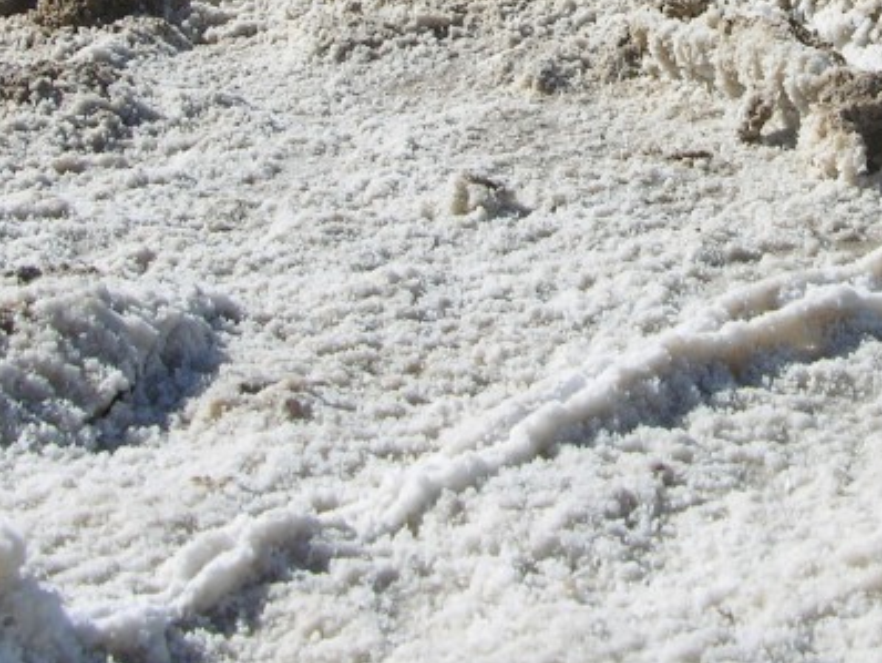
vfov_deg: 15.8
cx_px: 696
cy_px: -133
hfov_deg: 21.5
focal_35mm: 90
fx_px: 2295
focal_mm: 8.9
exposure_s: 1/266
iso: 50
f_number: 7.1
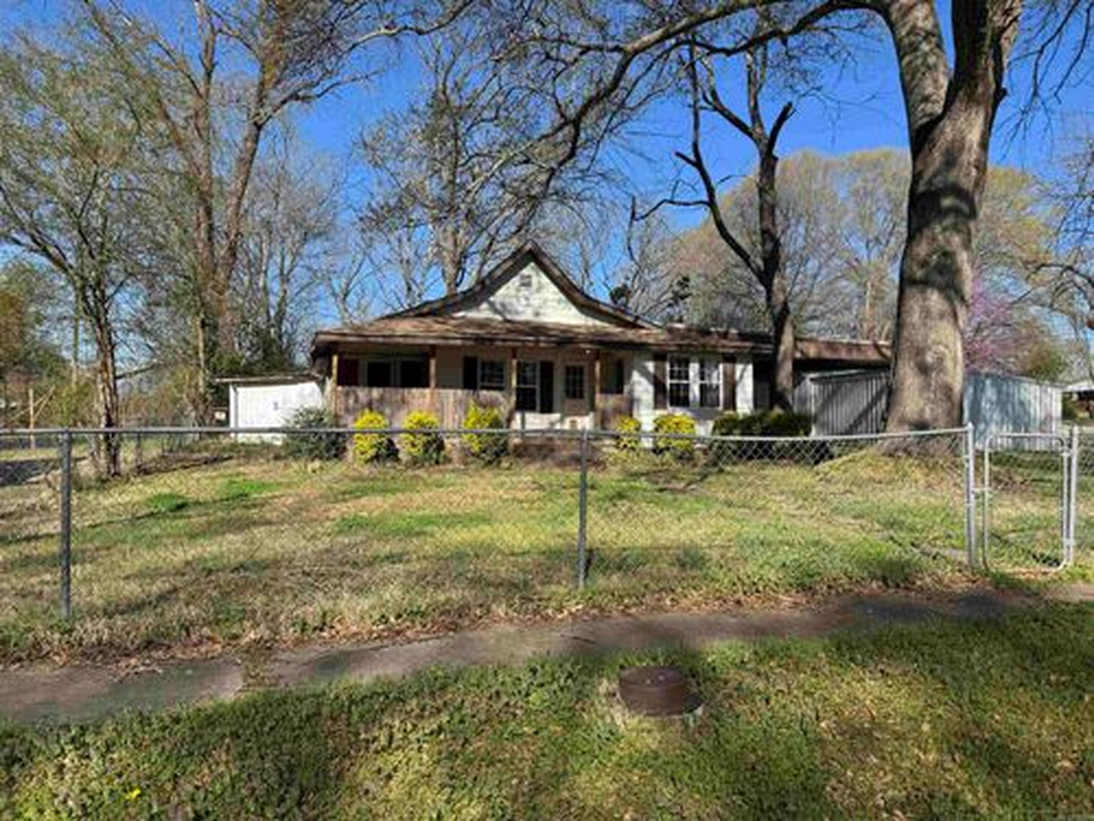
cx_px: 547
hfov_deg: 71.6
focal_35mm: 24
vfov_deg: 56.8
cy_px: 410
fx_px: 758
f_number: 1.78
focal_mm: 6.76
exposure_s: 1/2833
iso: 80
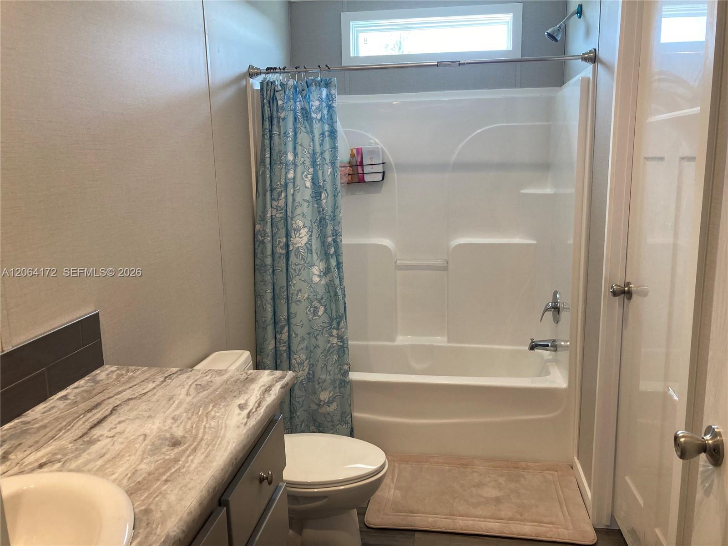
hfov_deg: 63.4
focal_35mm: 28
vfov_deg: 49.7
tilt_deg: -9.8
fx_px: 589
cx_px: 364
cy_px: 273
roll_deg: +1.2
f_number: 1.8
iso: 80
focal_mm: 3.99
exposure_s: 1/60
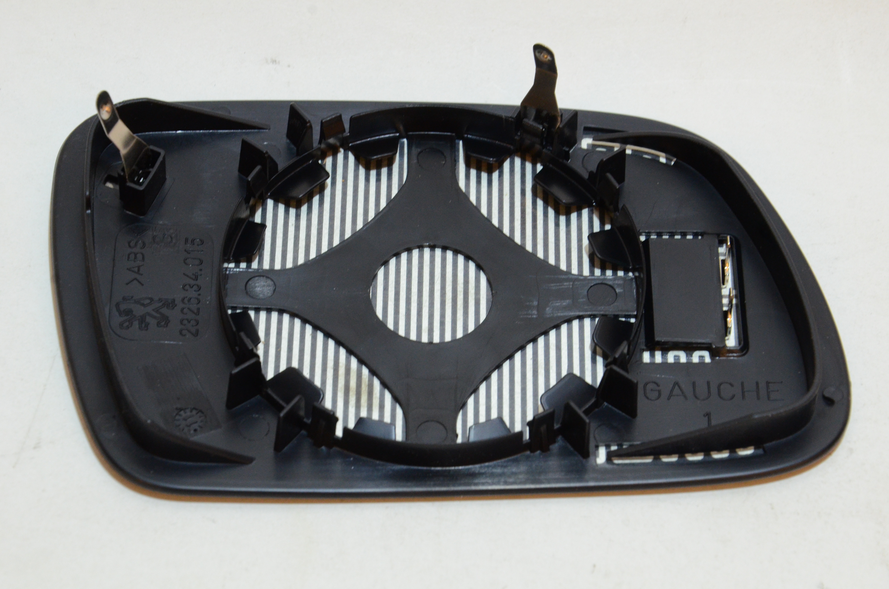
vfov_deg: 10.7
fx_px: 3142
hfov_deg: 16.1
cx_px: 444
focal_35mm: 128
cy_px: 294
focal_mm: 85
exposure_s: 1/50
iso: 1600
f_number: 14
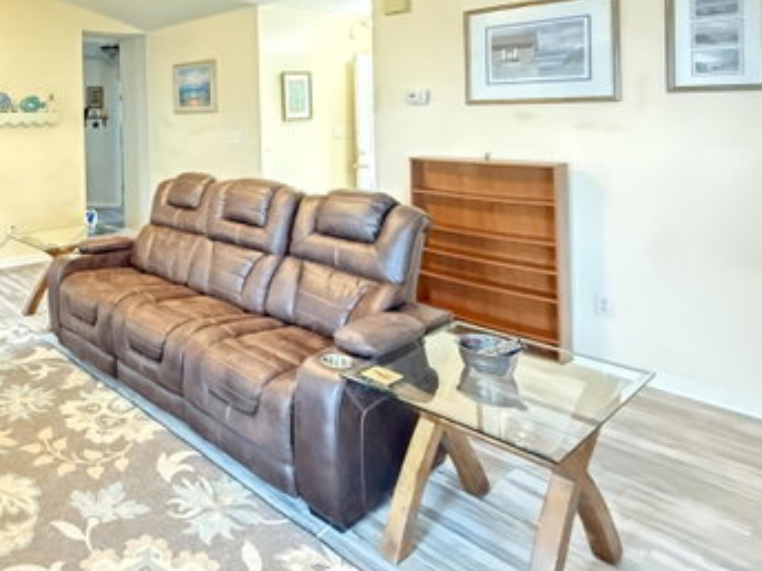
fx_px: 572
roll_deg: +1.2
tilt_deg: +0.5
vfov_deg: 50.0
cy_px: 117
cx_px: 101
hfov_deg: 59.1
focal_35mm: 26
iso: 2500
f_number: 2.2
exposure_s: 1/30
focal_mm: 2.22
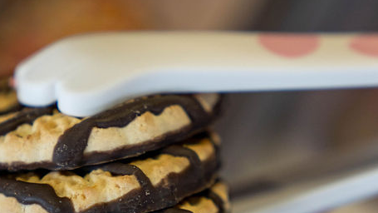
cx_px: 48
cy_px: 114
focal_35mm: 165
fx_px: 1654
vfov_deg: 7.4
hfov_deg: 12.9
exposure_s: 1/400
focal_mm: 70
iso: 500
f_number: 2.8
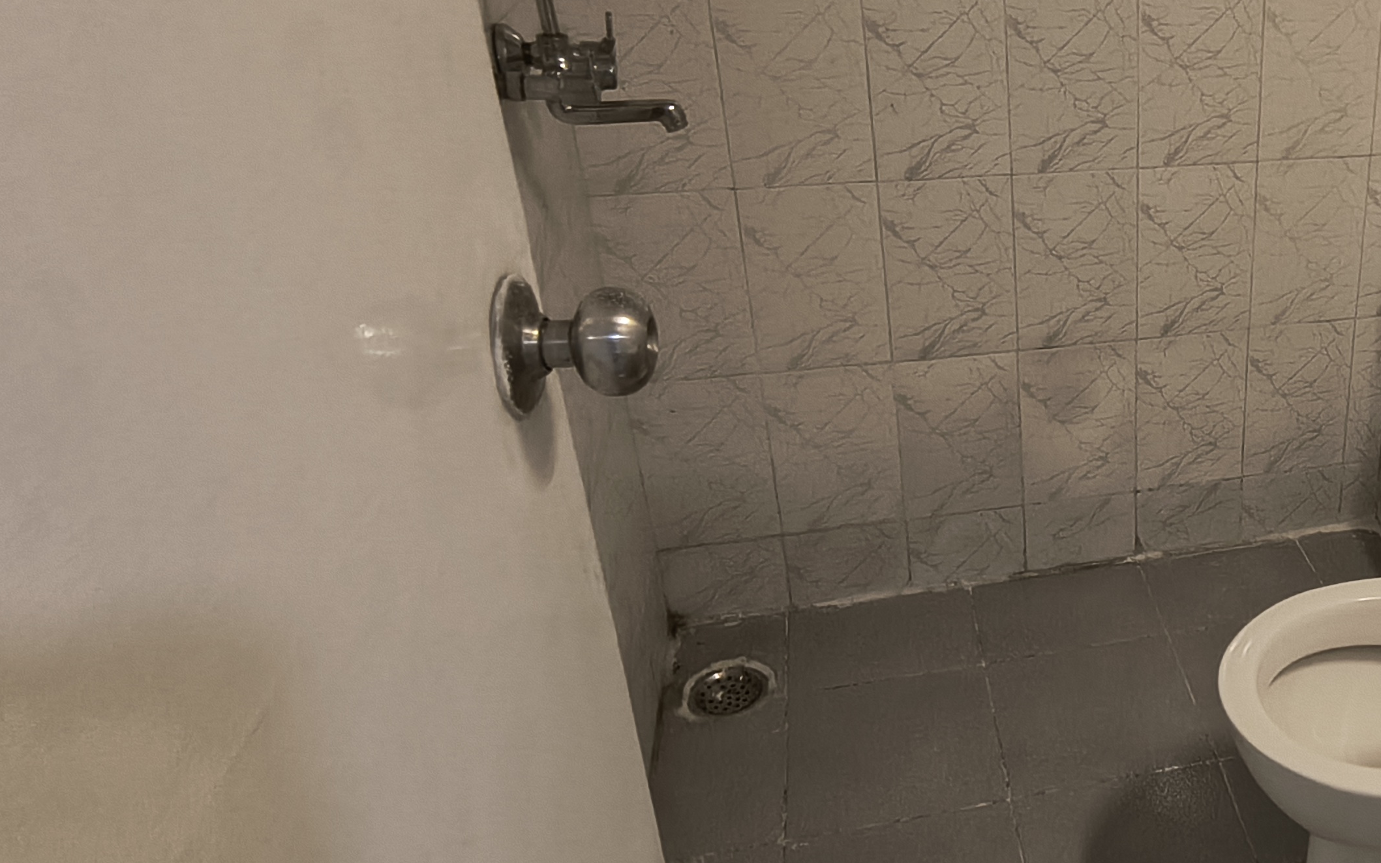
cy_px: 345
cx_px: 1219
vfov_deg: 49.0
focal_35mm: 25
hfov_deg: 62.1
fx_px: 941
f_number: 2.2
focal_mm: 2.13
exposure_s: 1/25
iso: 843
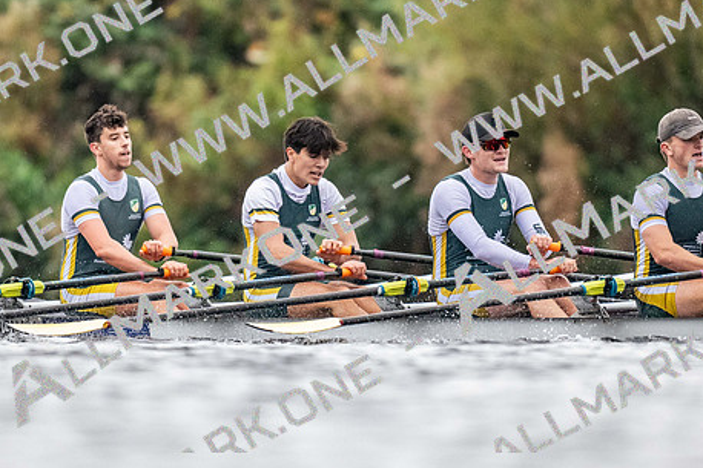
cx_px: 322
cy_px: 190
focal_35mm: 1140
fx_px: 22252
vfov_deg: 1.2
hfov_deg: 1.8
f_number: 4
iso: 3200
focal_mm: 600
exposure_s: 1/2500
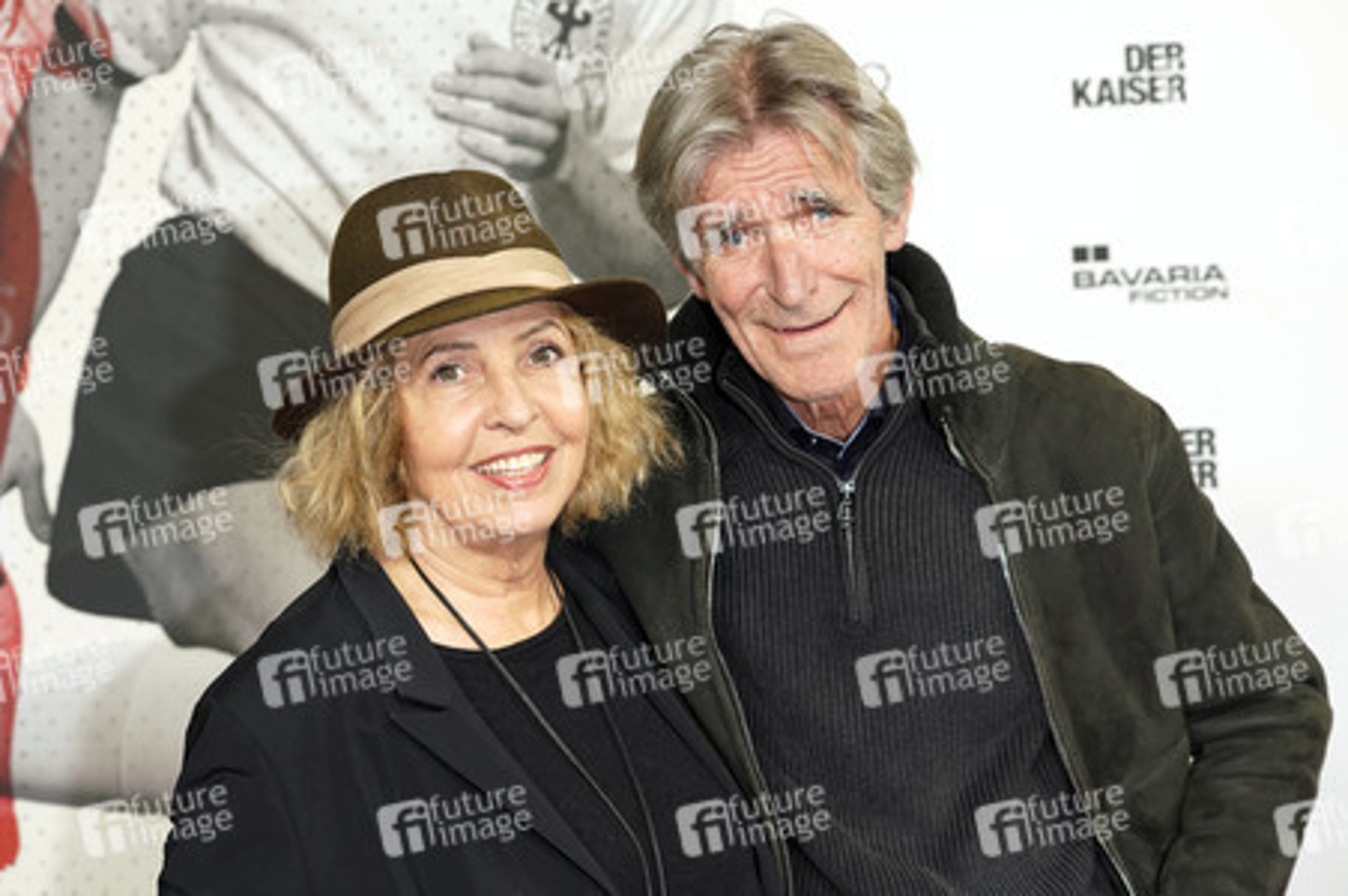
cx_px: 674
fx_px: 2619
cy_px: 448
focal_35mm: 70
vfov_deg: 19.4
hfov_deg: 28.9
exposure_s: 1/200
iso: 2000
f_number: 6.3
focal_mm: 70
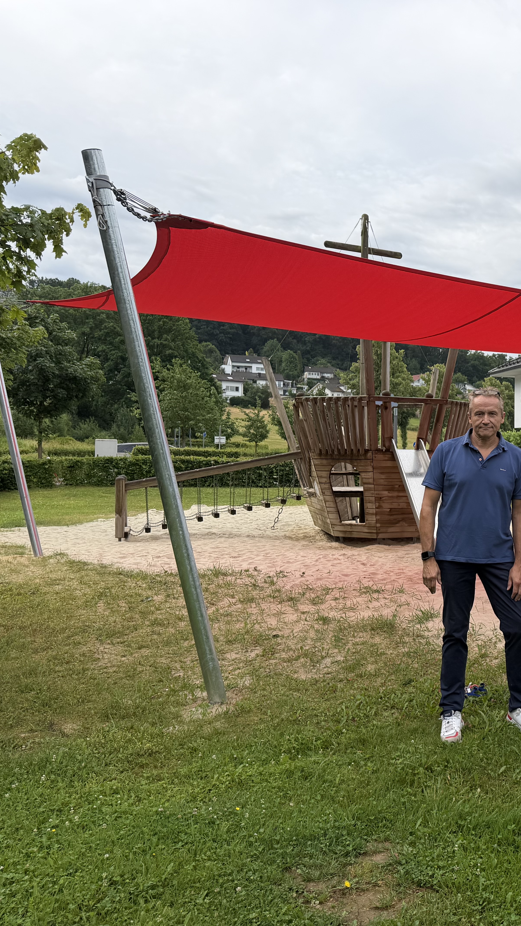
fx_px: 860
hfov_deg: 30.6
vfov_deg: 56.6
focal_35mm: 35
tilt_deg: -0.5
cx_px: 554
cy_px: 462
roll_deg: -0.5
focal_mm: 6.76
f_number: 1.78
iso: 80
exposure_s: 1/3021
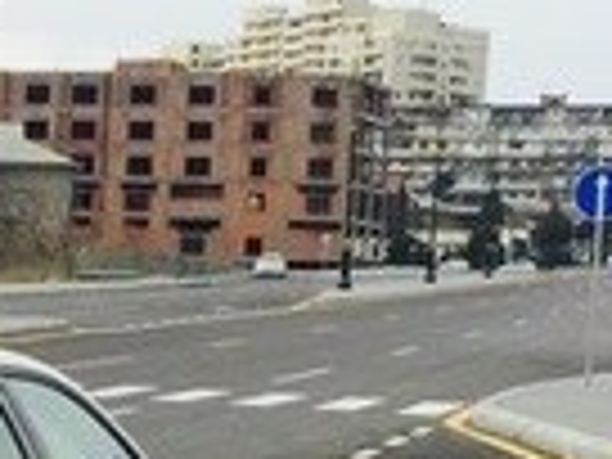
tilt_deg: -9.4
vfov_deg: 10.2
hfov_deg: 13.4
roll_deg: +0.2
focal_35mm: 141
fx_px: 2493
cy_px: 677
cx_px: -202
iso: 32
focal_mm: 4.15
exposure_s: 1/1172
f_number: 2.2
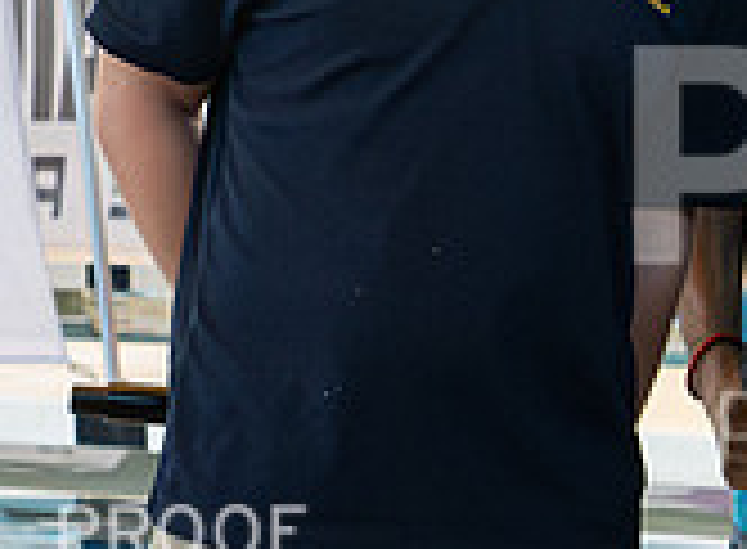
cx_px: 1104
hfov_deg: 10.1
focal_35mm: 191
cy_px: 422
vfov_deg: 7.7
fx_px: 4092
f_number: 5
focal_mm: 32
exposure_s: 1/160
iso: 12800
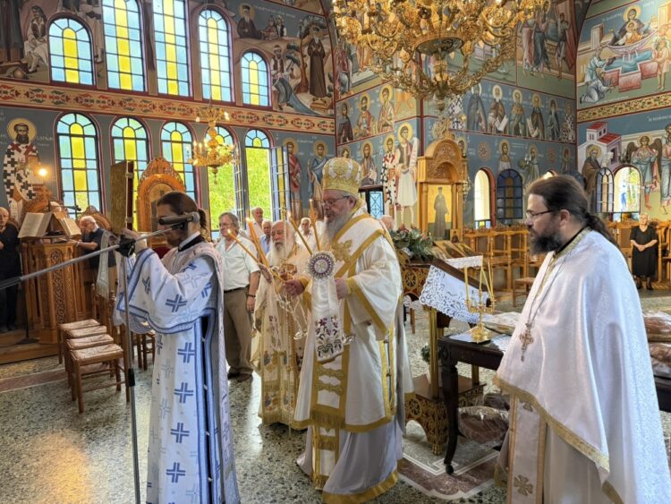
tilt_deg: -2.8
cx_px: 336
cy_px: 252
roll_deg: +2.7
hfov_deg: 71.6
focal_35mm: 24
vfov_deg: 56.8
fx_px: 465
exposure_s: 1/100
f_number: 1.78
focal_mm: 6.76
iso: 400
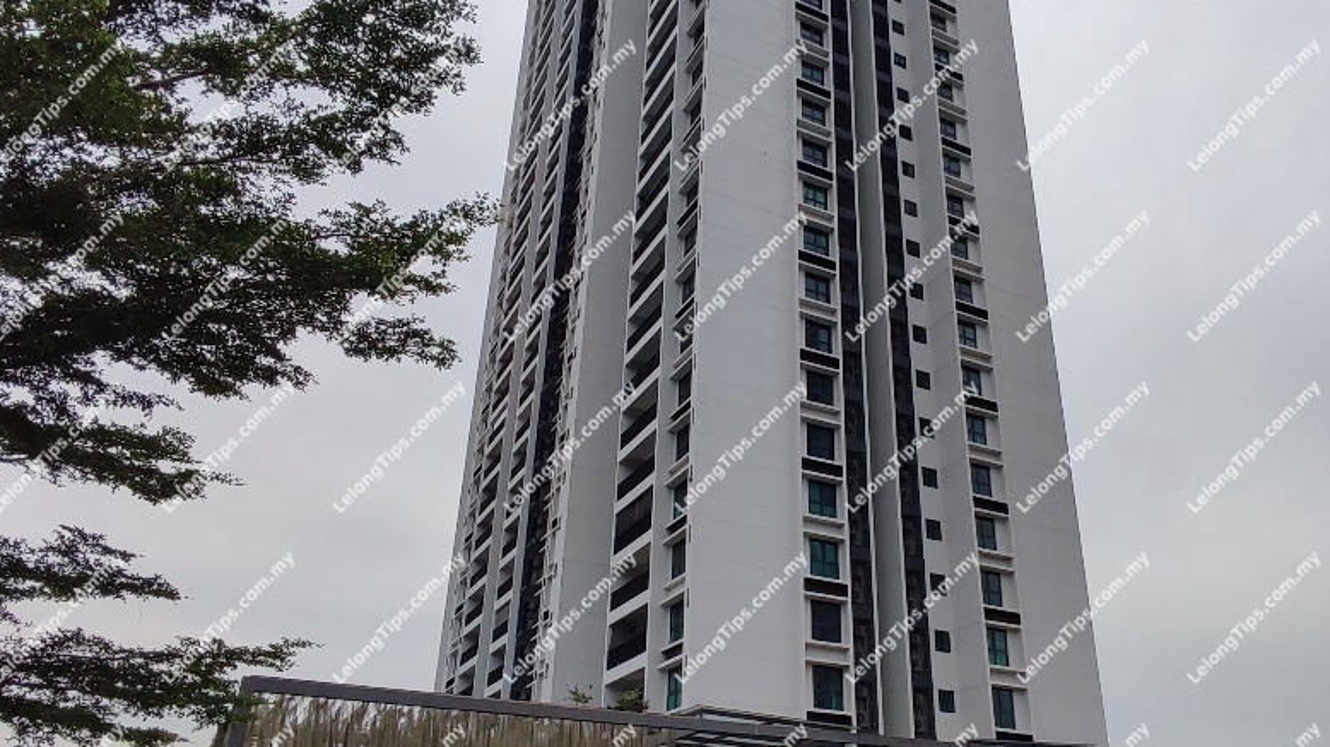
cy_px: 307
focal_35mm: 28
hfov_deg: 66.4
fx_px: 987
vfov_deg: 41.3
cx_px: 868
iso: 50
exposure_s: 1/2420
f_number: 2.2
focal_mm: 1.65
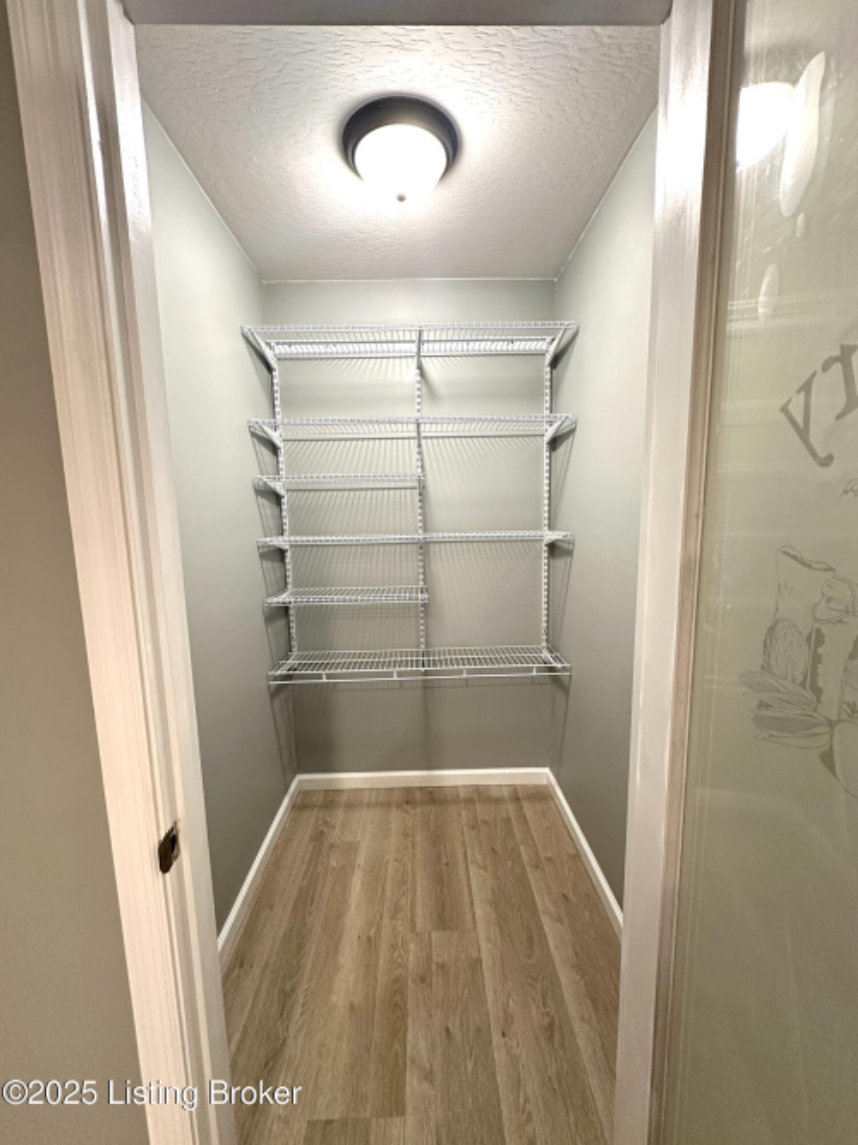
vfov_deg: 102.1
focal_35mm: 14
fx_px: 463
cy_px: 572
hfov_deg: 85.7
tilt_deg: -7.3
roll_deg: +0.6
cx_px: 429
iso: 500
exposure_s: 1/60
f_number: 2.2
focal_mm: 2.22
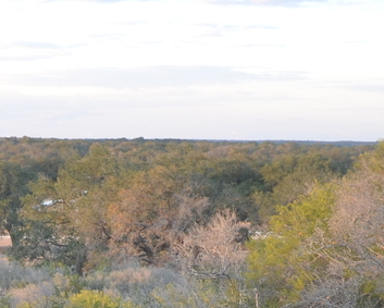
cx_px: -4
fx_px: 1549
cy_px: 415
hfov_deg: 13.9
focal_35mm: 136
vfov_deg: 11.0
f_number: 3.8
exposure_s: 1/125
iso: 220
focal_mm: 21
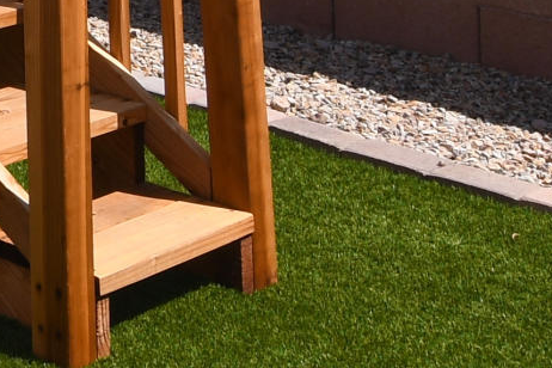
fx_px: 1595
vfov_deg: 11.0
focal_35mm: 104
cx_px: -700
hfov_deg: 14.4
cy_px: -530
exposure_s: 1/160
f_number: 13
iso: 100
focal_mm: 11
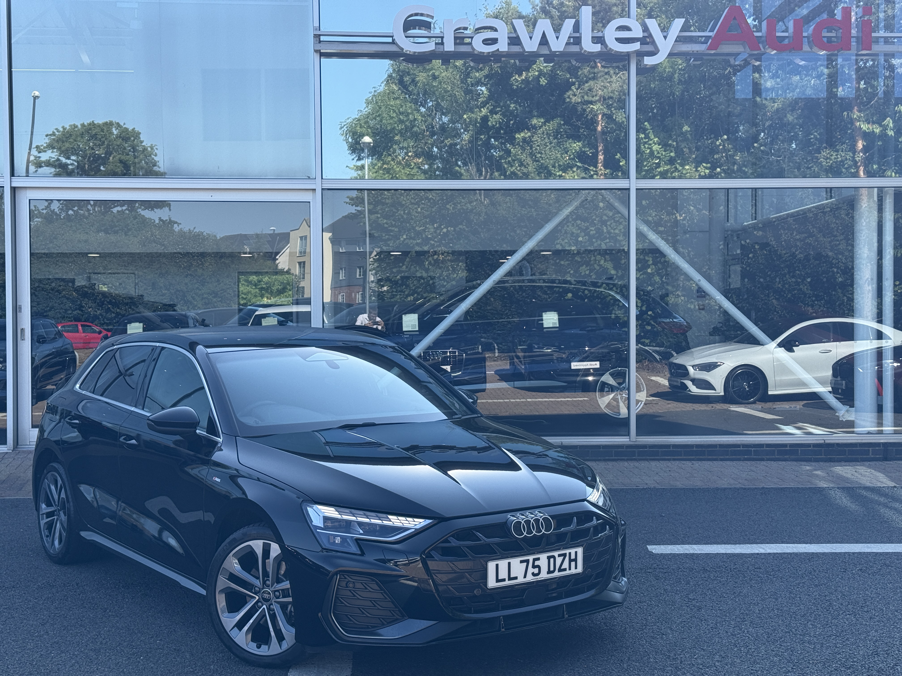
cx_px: 451
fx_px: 1251
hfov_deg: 39.7
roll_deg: +0.7
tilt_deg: -0.3
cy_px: 338
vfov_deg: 30.3
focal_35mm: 48
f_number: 1.78
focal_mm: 6.76
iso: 64
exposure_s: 1/1307
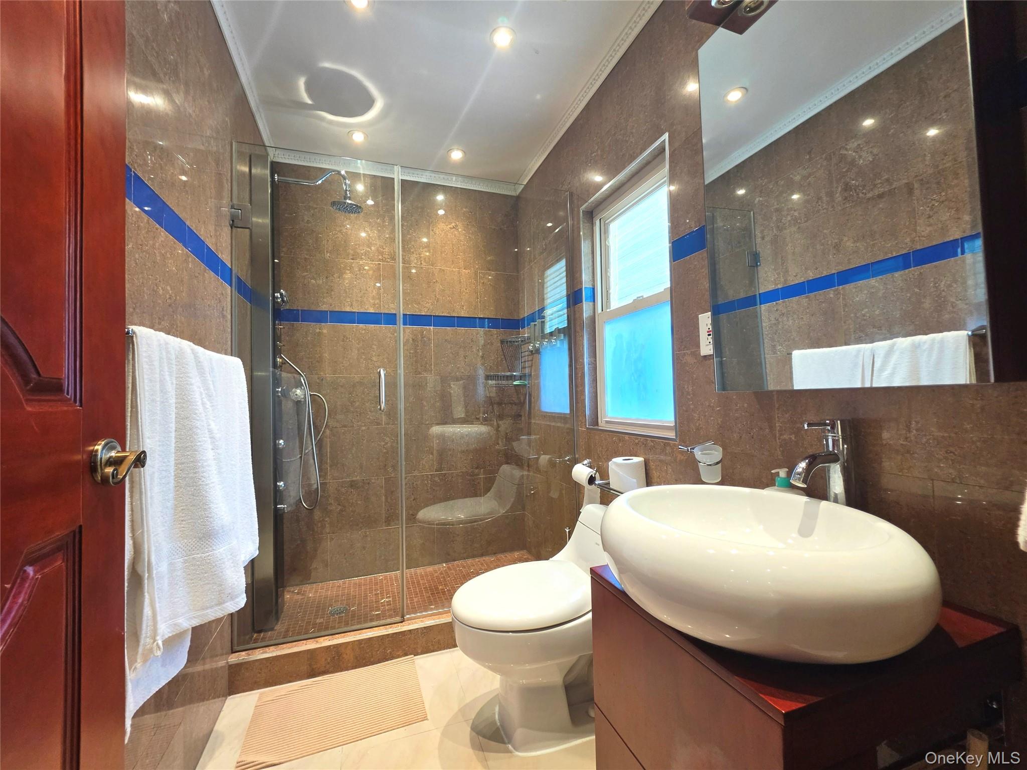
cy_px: 385
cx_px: 514
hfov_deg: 106.2
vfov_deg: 89.9
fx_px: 386
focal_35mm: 13
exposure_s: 1/120
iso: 160
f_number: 1.9
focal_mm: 2.2
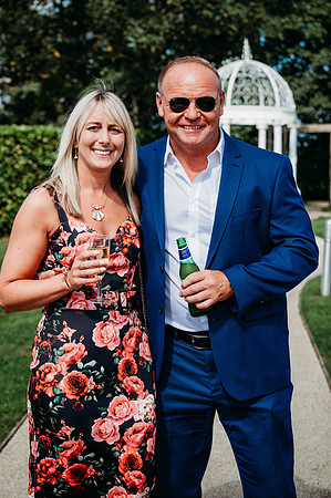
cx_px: 166
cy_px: 249
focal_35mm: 70
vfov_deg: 28.9
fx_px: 968
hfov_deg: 19.4
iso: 140
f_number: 5
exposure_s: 1/800
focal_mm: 70
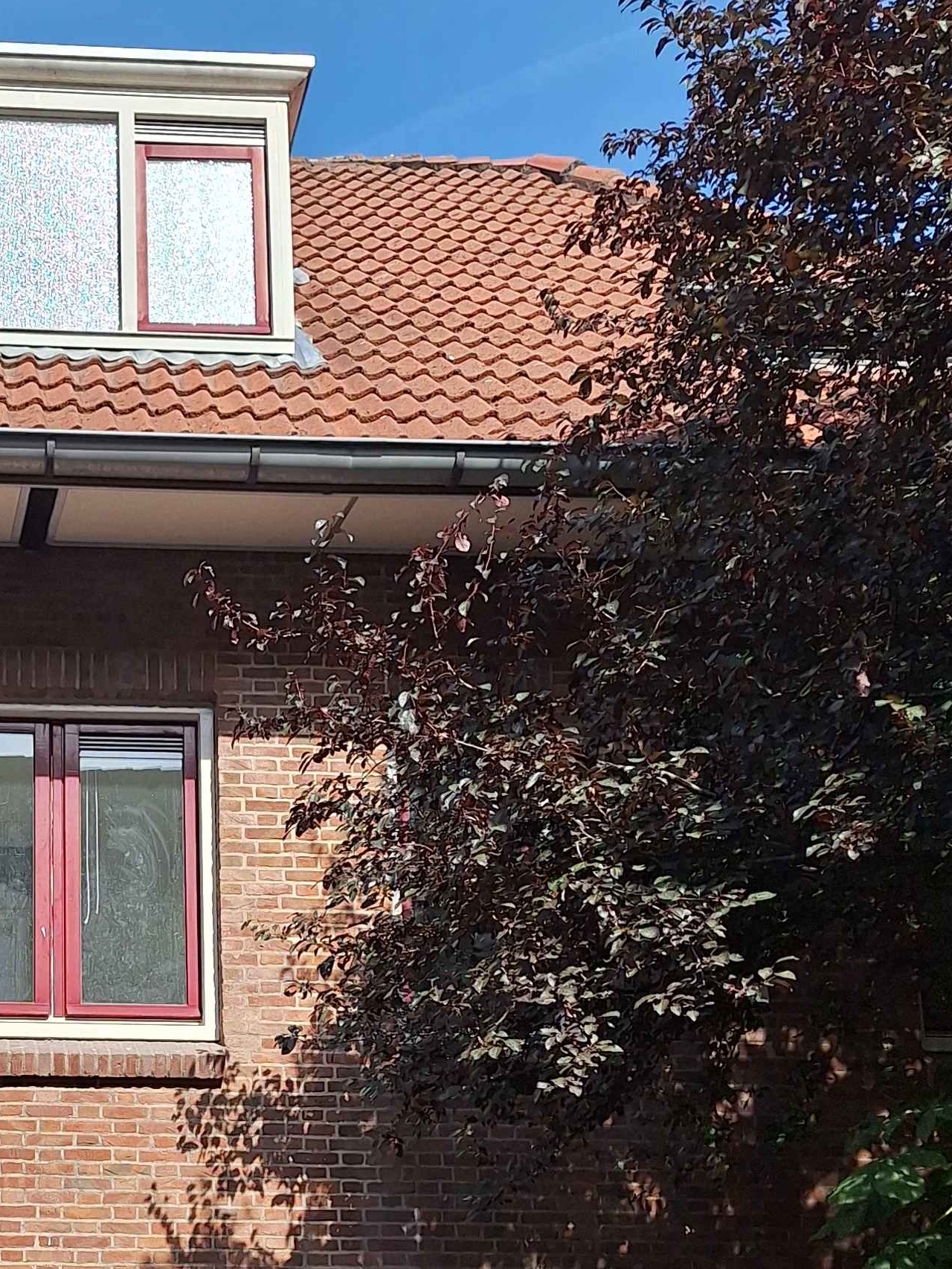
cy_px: 1073
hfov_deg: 25.3
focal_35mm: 55
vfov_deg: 33.6
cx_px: 10
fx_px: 2016
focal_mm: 5.54
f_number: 1.8
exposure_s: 1/2646
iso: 40
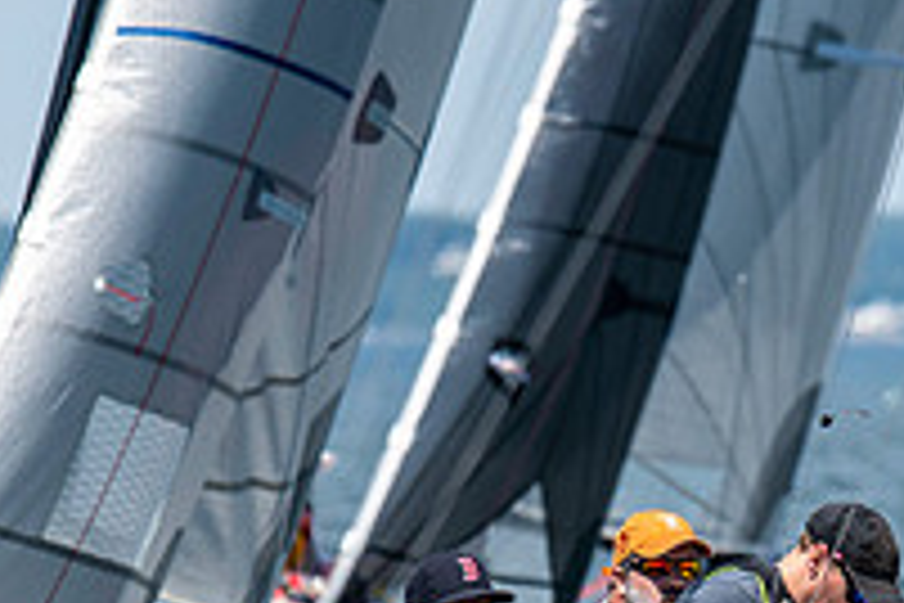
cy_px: 776
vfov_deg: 1.1
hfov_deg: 1.6
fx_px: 32617
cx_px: 540
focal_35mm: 1299
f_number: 5.6
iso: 320
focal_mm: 300
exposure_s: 1/2000
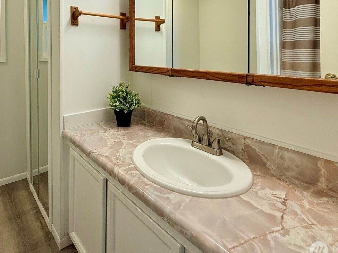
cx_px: 122
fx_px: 225
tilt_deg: -0.9
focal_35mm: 23
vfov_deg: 55.4
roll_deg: +0.6
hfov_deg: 72.4
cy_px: 56
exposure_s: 1/120
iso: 160
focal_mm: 2.22
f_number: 2.2
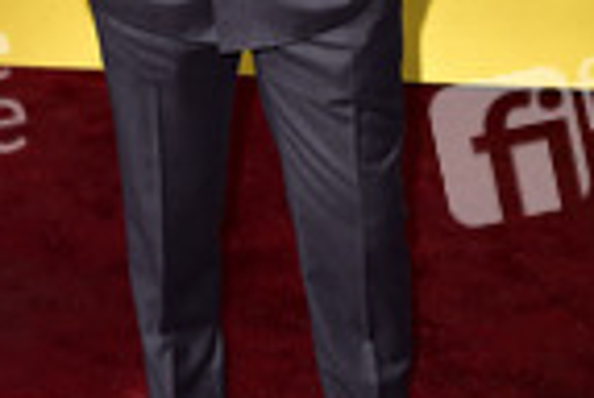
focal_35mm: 106
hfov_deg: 19.2
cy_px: -79
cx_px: 268
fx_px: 1753
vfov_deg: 12.7
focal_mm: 38
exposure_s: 1/250
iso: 320
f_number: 6.3
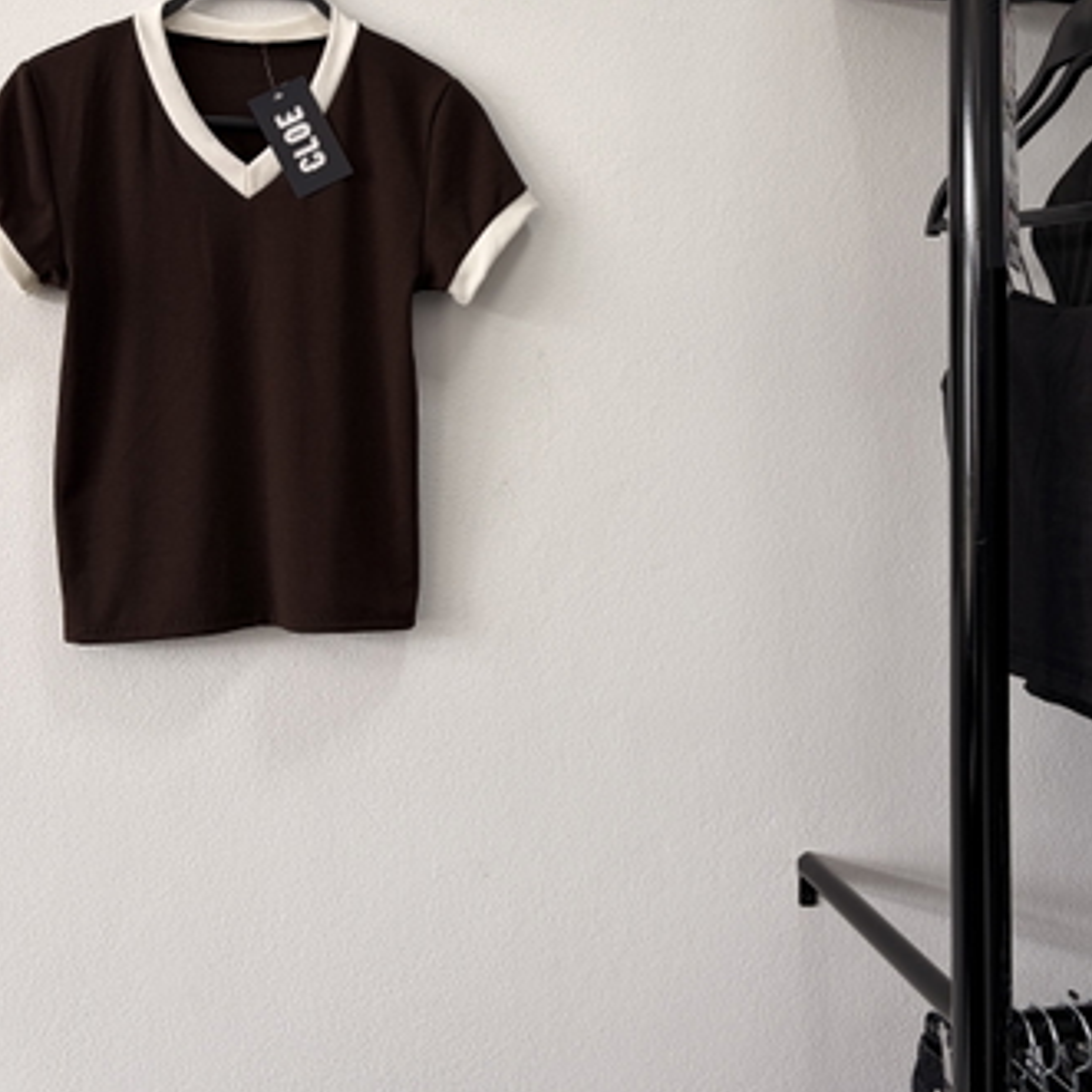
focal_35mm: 37
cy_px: 325
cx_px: 551
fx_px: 1321
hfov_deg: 44.9
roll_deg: -0.3
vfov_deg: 44.0
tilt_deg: +2.3
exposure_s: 1/122
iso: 32
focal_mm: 5.96
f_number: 1.6
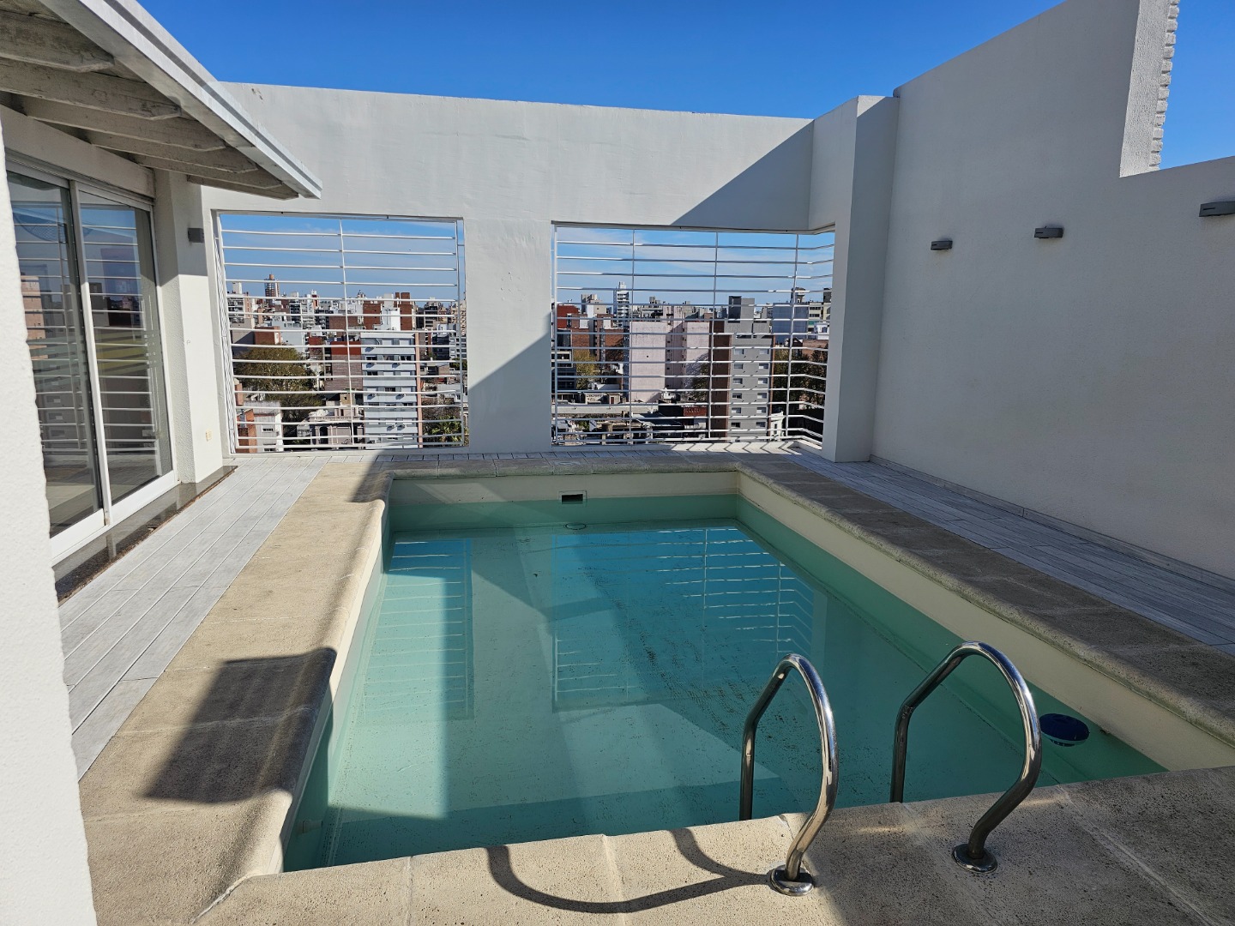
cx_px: 618
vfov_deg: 58.9
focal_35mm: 23
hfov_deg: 73.9
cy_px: 463
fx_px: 821
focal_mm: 6.3
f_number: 1.7
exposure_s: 1/1372
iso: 10
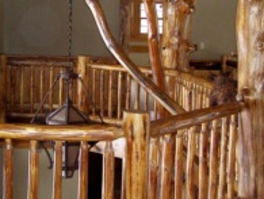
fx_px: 535
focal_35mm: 70
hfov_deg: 27.7
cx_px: 105
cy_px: 79
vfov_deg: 21.1
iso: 200
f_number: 2.7
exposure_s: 1/60
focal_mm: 6
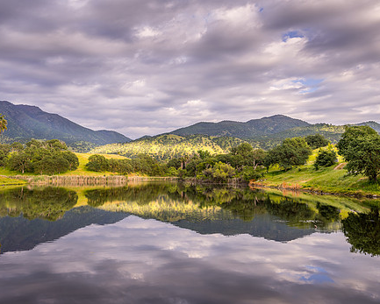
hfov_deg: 52.7
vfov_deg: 43.3
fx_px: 383
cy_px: 132
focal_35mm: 34
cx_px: 166
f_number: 6.3
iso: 64
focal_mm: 26.5
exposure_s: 1/40
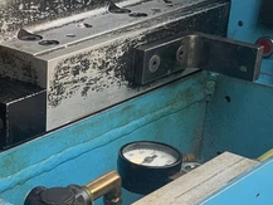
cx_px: 11
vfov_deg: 16.1
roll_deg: -0.3
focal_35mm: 90
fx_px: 710
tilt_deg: -28.1
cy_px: 206
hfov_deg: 21.1
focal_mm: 4.25
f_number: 1.8
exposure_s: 1/122
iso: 32
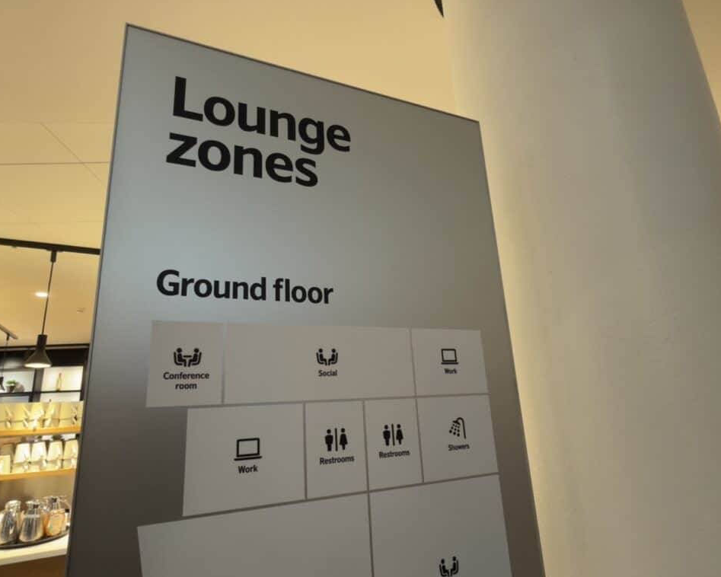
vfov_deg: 70.9
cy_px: 289
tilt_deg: +14.4
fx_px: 406
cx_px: 345
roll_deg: +2.2
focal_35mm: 19
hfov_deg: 83.2
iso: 200
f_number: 2.2
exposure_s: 1/29
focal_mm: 2.22
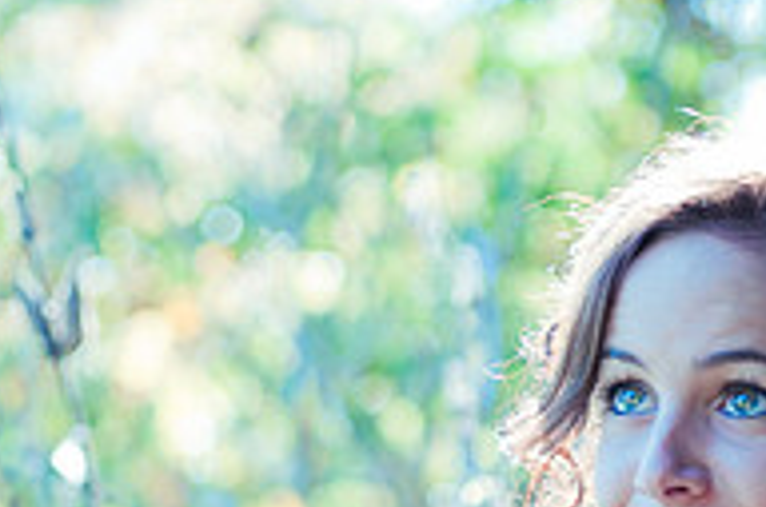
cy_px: 549
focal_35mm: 318
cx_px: 395
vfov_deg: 4.3
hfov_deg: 6.5
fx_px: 6750
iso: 200
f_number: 2.8
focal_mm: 70
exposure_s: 1/160
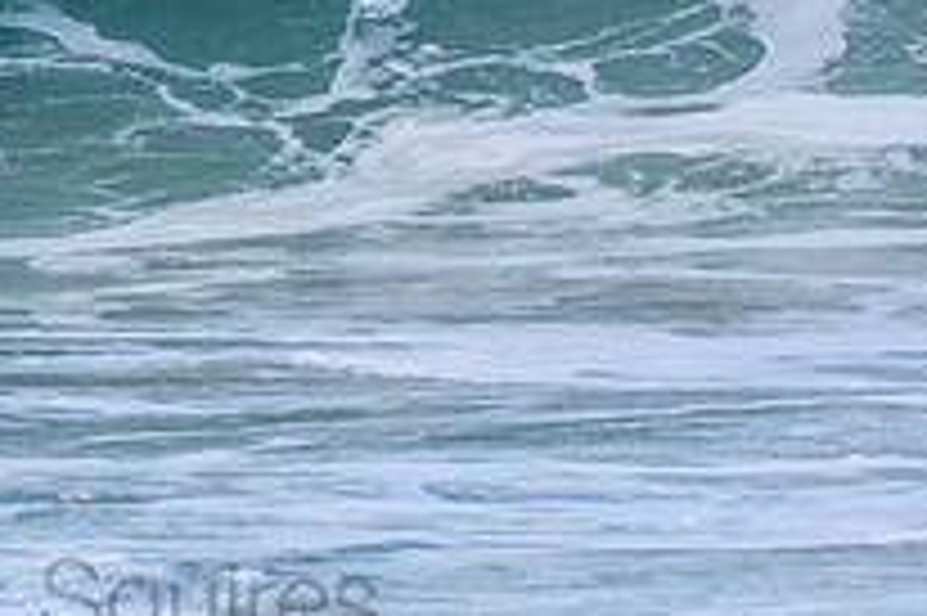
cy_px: -146
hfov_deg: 1.0
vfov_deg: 0.6
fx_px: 54416
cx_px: 32
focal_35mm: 2115
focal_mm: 500
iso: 560
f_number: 5.6
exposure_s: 1/2000
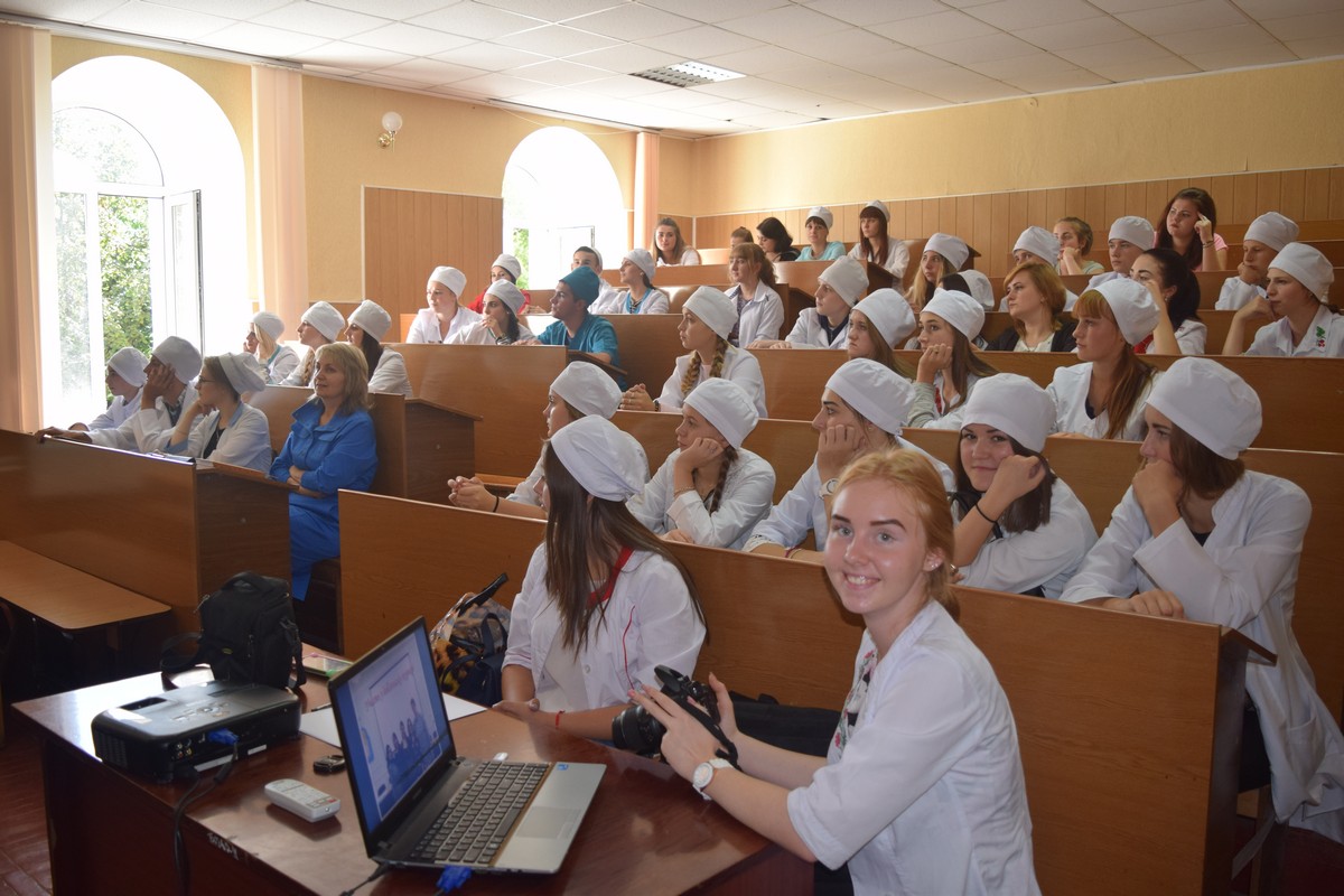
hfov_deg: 61.9
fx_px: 1120
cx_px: 672
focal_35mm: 30
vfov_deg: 43.6
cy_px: 448
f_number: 3.8
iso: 400
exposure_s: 1/80
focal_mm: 20
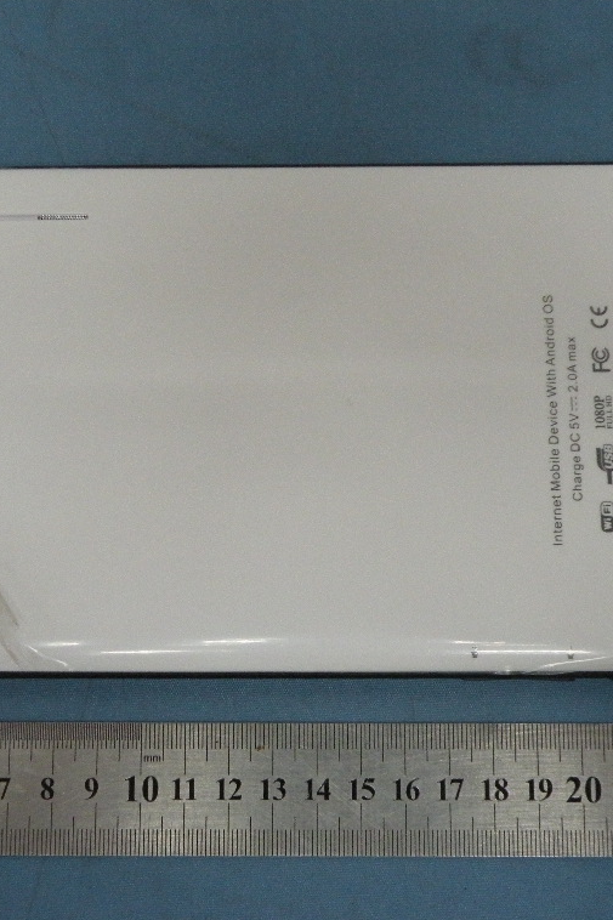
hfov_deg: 23.0
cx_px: 263
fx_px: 1508
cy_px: 464
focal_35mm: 59
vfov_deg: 33.9
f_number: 3.2
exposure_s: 1/58
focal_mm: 7.4
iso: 400
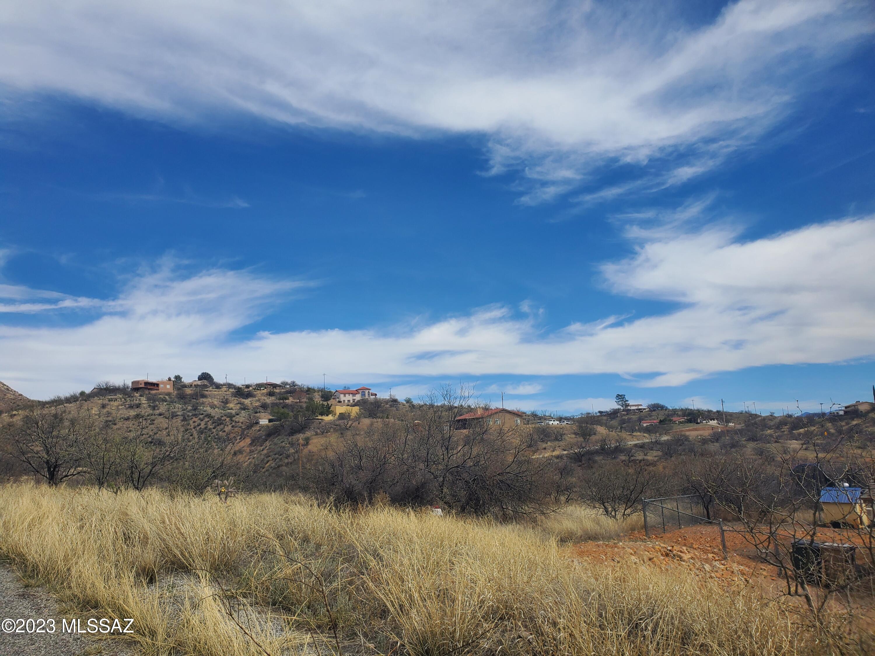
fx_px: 657
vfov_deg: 53.1
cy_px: 328
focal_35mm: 26
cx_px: 438
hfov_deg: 67.3
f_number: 2.4
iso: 50
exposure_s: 1/2618
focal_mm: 4.3
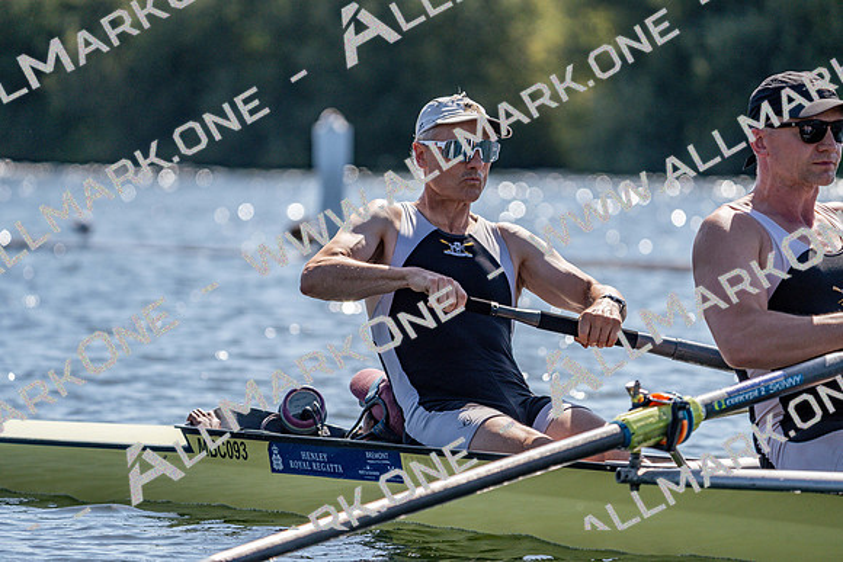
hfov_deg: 7.0
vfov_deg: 4.7
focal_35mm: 295
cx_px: 422
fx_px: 6909
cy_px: 281
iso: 320
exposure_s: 1/2000
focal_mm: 295
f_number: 5.6
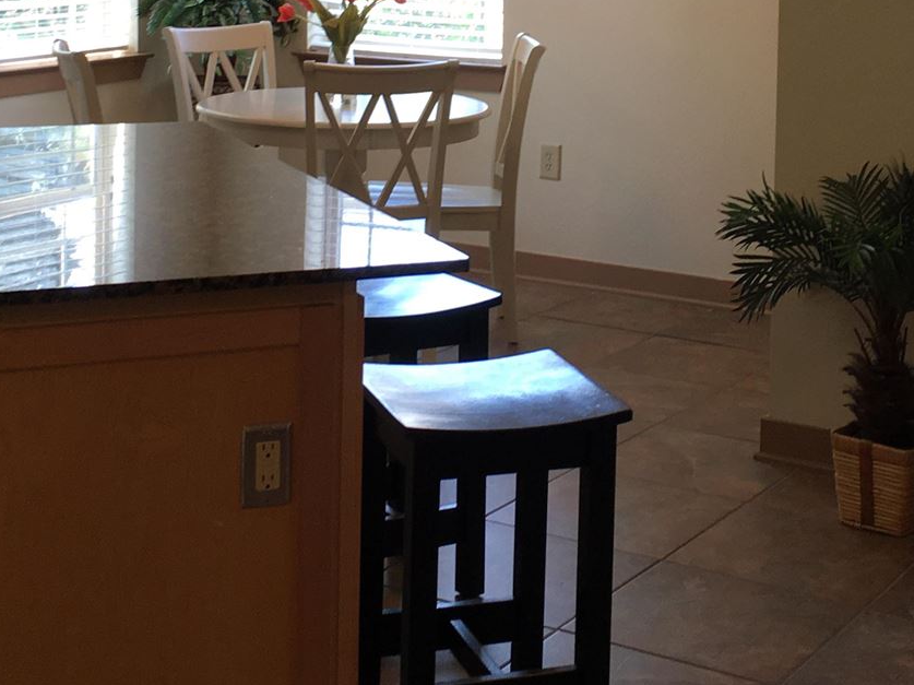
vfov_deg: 20.1
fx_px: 1874
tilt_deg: -2.1
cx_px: 513
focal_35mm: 71
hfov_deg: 27.4
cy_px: 5
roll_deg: -0.9
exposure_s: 1/60
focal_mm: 4.15
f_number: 2.2
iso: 32
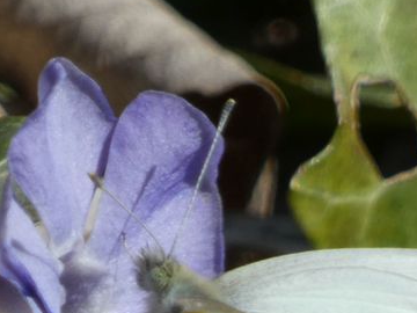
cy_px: 340
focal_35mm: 2844
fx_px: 34260
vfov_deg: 0.5
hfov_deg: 0.7
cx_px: 251
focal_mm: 215
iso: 80
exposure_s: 1/250
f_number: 5.9
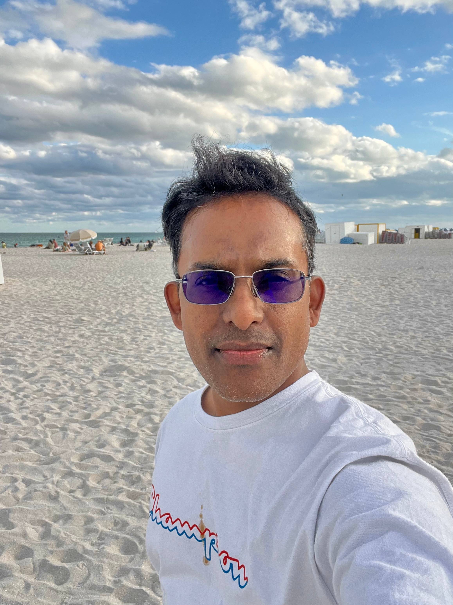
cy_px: 302
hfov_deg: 46.8
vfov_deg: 60.0
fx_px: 523
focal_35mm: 30
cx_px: 226
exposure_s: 1/314
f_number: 2.2
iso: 32
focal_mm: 2.71
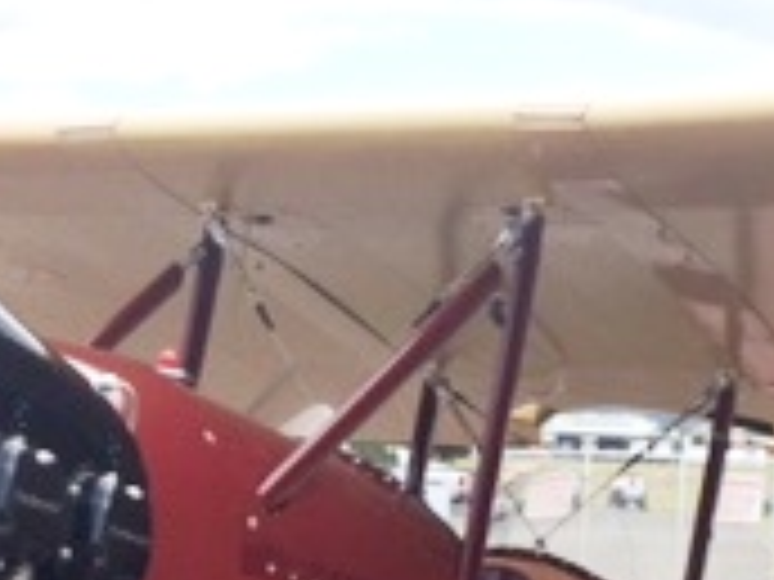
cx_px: 356
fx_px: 2415
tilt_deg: -6.1
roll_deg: -0.2
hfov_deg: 18.2
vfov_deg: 13.3
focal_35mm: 108
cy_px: 701
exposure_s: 1/1282
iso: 32
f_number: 2.2
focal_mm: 4.15
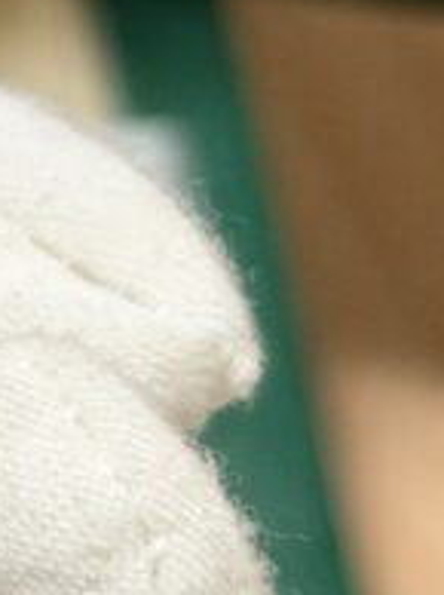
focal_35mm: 254
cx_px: -701
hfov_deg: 5.6
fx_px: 4353
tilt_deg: -58.8
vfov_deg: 7.8
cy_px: 58
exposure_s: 1/40
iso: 200
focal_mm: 6.76
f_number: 1.78
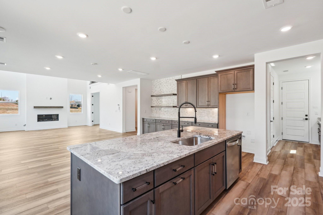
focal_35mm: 16
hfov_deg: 95.0
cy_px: 108
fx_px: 148
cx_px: 162
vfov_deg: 72.0
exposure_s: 1/30
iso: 400
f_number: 8
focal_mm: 11
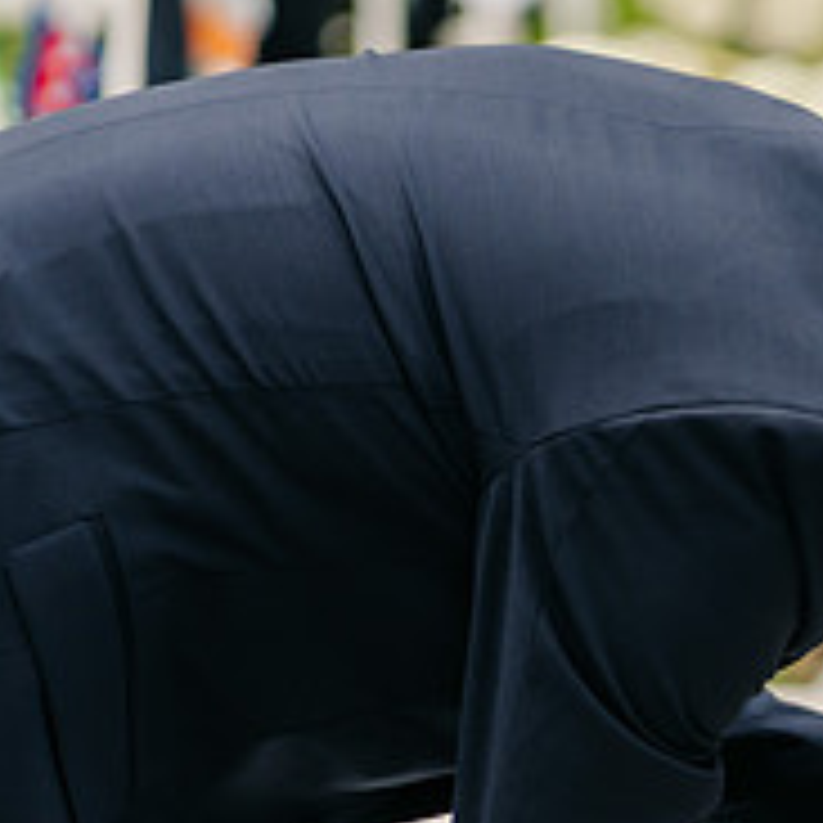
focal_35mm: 229
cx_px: 1228
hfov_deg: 7.5
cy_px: 470
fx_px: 6160
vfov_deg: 7.6
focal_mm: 85
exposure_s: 1/3200
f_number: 2
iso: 100
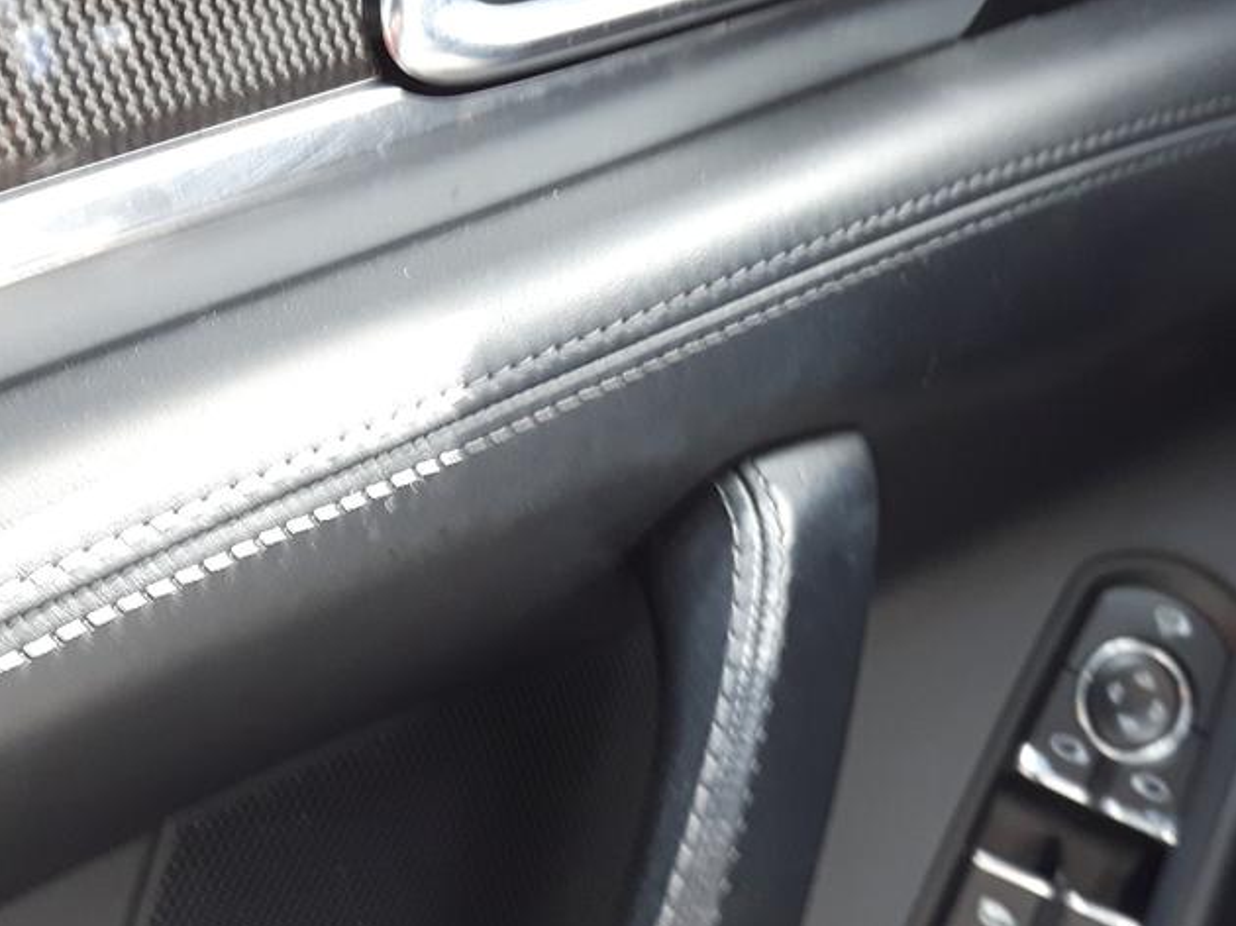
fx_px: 2249
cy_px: 624
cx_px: 581
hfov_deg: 30.7
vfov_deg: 23.2
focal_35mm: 63
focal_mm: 3.7
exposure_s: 1/33
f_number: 1.9
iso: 100
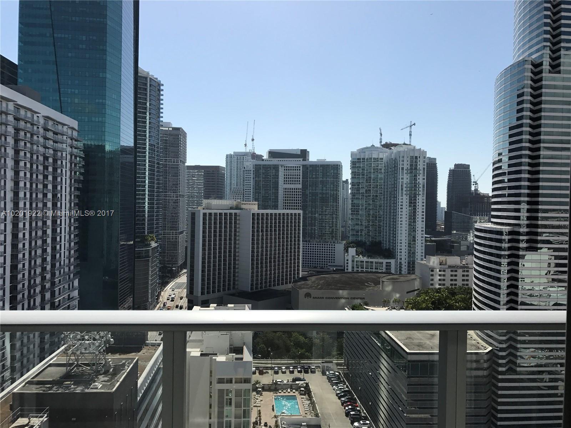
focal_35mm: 28
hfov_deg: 63.4
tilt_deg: -0.2
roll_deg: -0.8
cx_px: 286
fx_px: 462
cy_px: 214
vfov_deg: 49.7
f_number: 1.8
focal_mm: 3.99
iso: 20
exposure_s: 1/5988
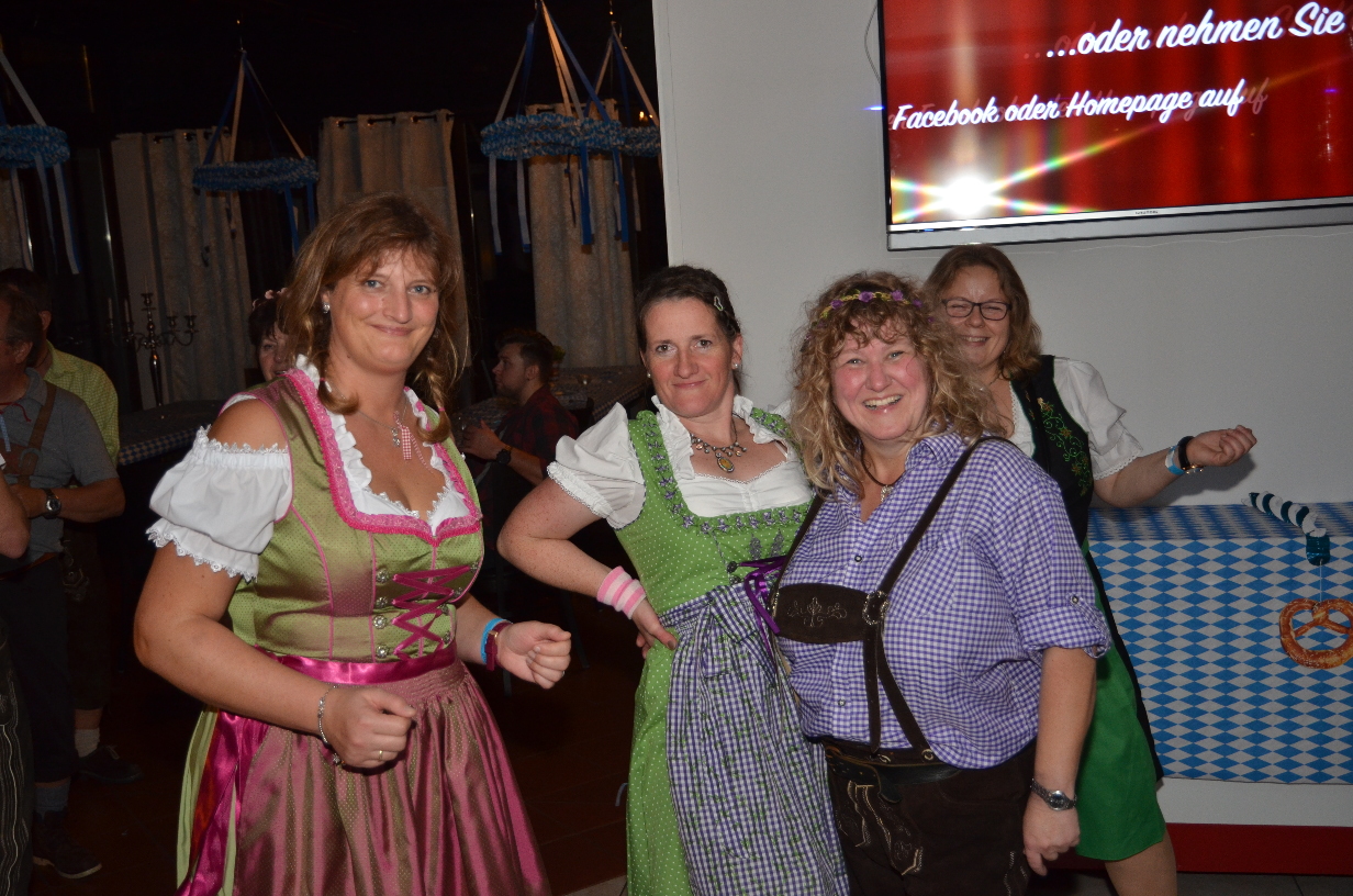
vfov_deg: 35.3
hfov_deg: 51.4
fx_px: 1406
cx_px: 676
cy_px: 448
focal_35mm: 38
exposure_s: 1/60
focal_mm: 25
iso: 800
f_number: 4
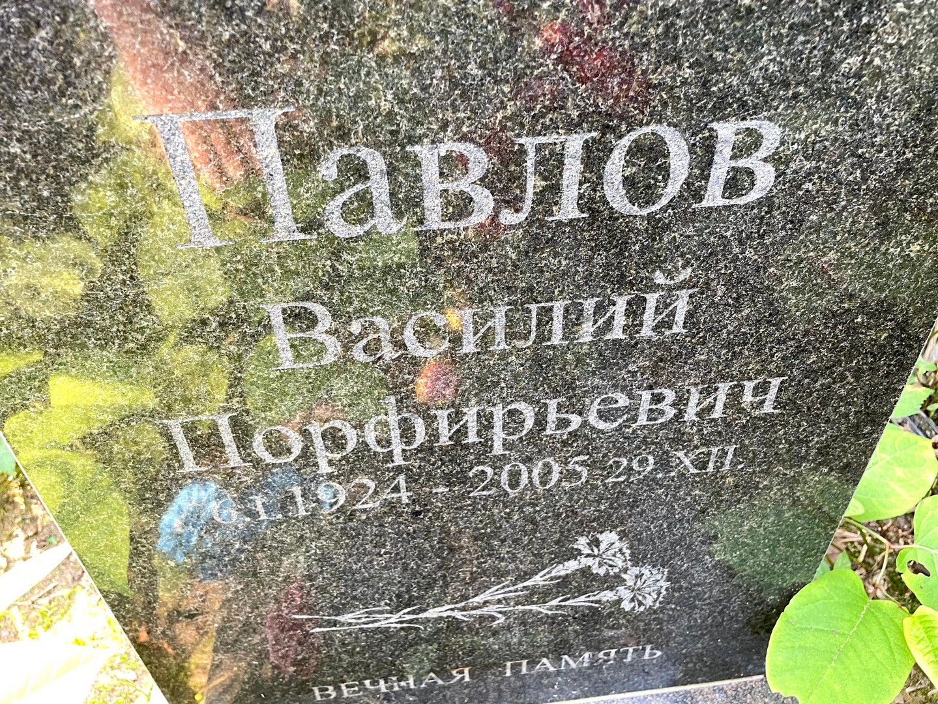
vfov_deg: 53.1
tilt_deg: -37.3
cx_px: 469
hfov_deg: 67.3
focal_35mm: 26
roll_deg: -0.8
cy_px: 352
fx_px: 705
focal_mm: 4.2
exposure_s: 1/70
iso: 125
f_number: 1.6
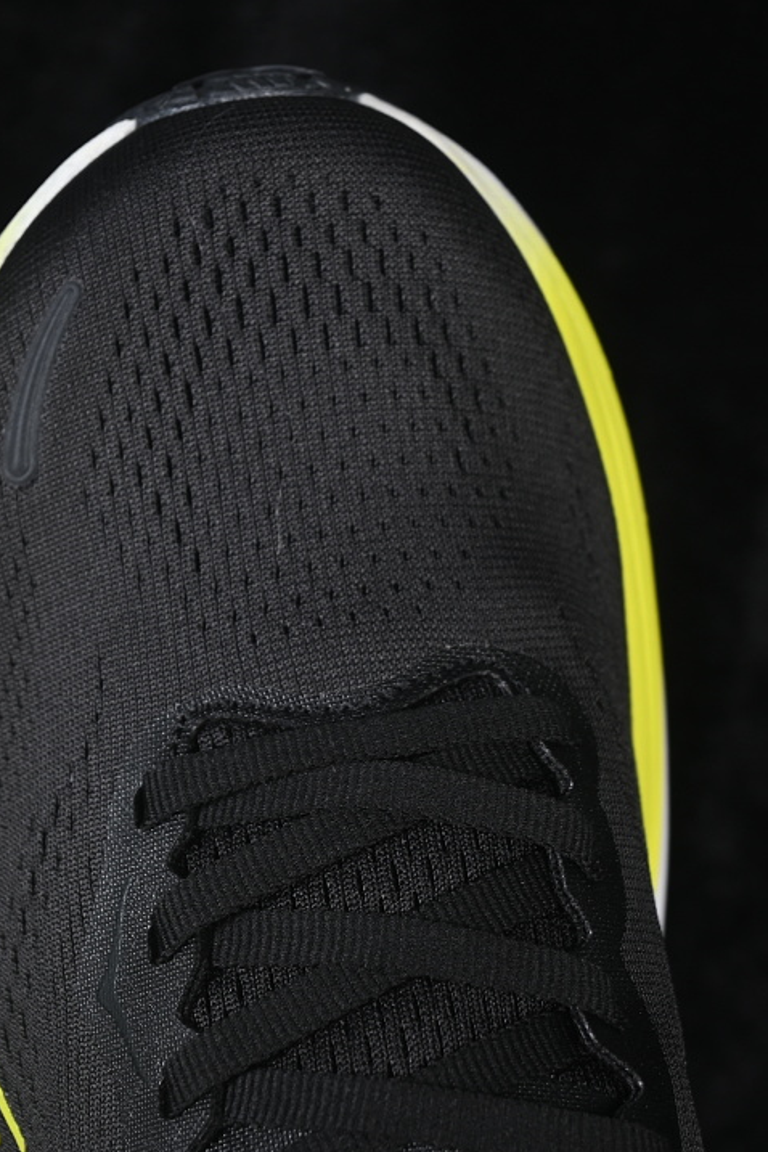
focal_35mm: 113
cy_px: 577
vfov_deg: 18.1
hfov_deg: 12.1
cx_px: 307
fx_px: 3616
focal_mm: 50
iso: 160
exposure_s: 1/60
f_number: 6.3
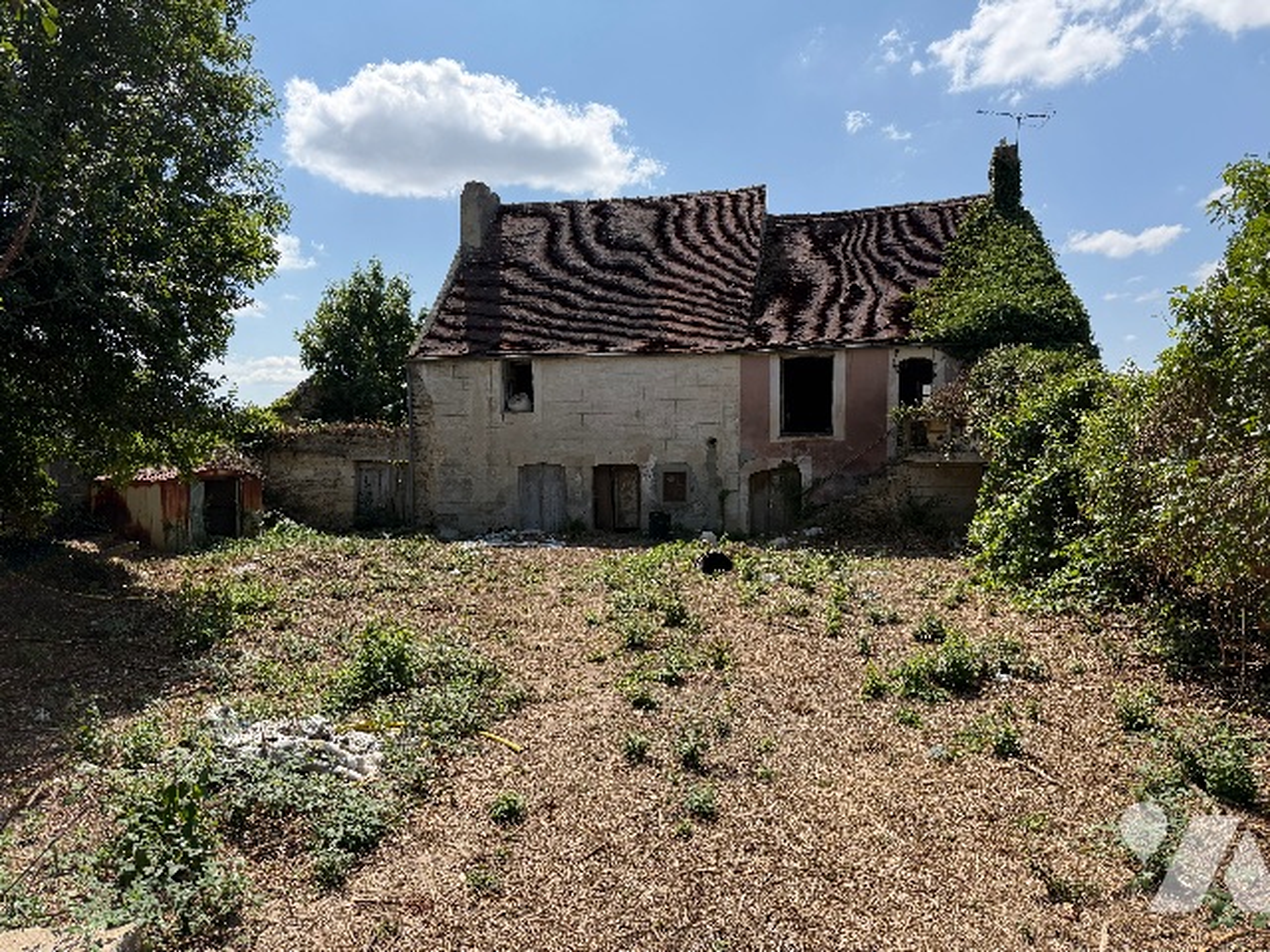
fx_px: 881
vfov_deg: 56.8
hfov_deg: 71.6
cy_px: 476
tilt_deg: -2.3
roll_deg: +0.6
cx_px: 635
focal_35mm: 24
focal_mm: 6.76
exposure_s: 1/6173
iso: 100
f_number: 1.78
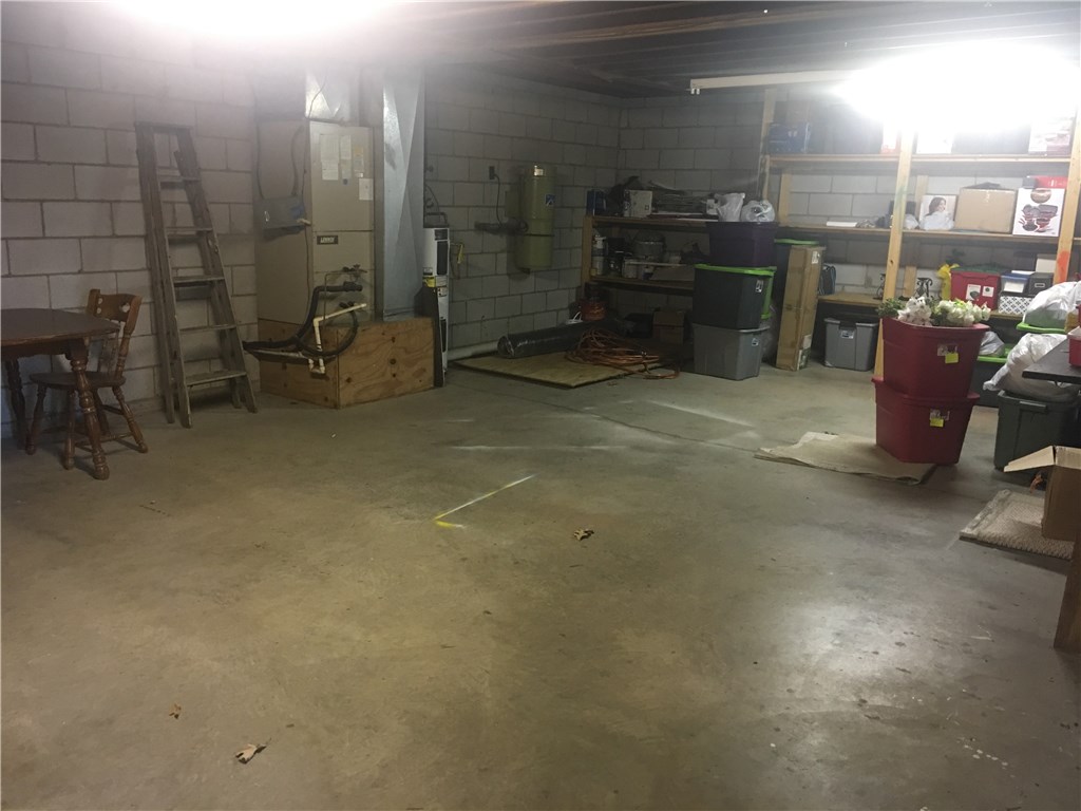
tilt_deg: -11.8
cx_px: 540
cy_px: 406
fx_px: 906
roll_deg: -1.4
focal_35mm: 29
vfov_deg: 48.2
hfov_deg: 61.7
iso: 100
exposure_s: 1/10
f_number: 2.2
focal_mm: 4.15
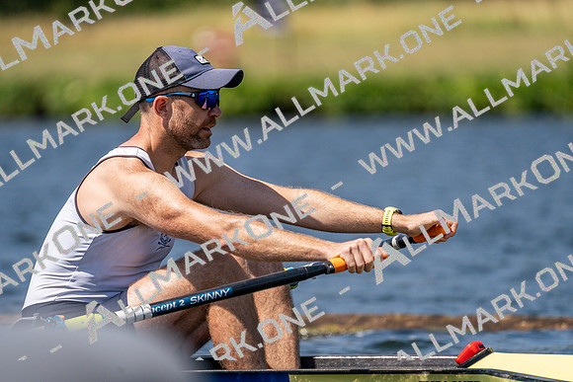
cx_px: 286
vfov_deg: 2.8
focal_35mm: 500
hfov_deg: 4.1
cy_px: 191
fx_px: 7960
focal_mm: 500
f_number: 6.3
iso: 250
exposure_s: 1/2000
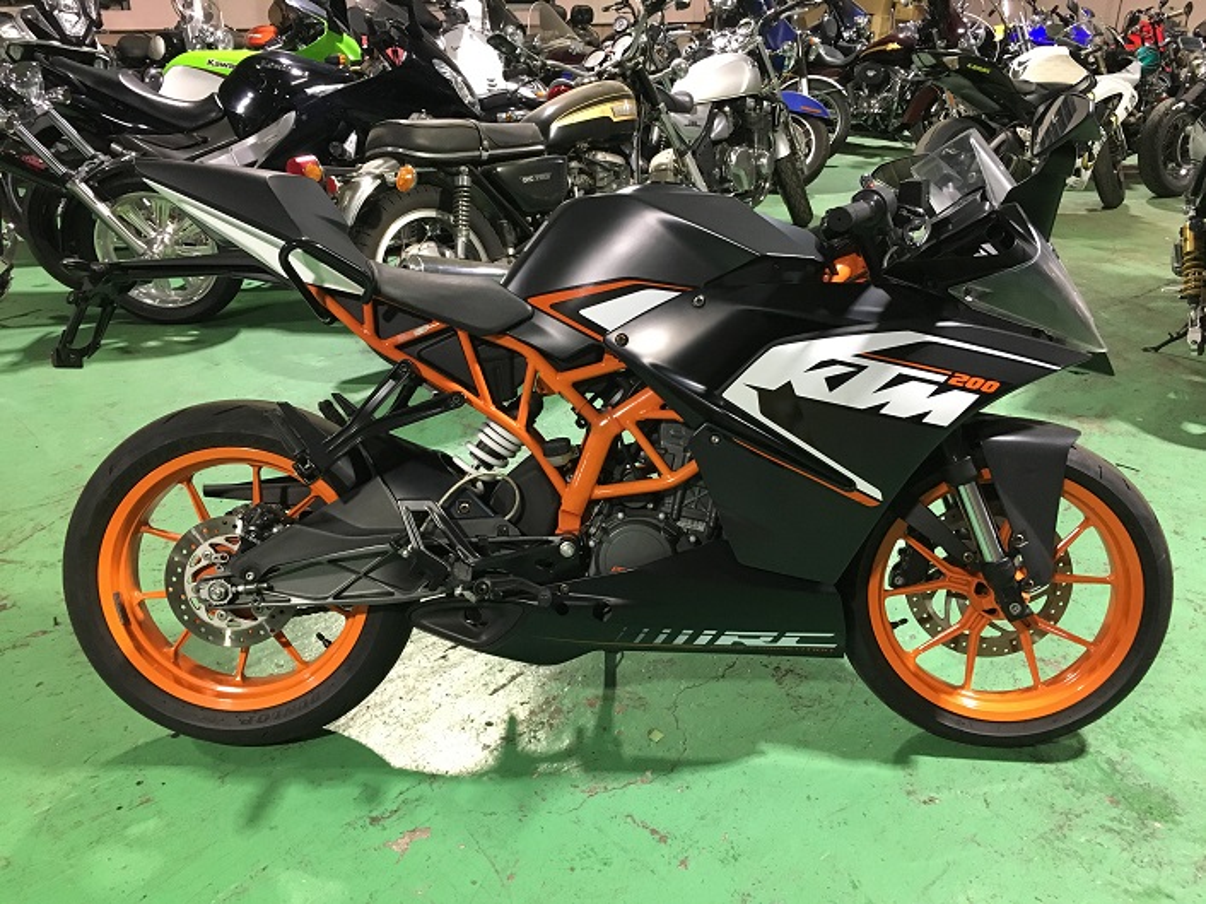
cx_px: 603
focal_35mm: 29
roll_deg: -1.4
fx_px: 1010
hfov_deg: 61.7
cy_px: 452
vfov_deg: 48.2
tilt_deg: -24.5
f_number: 2.2
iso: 200
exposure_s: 1/30
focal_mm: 4.15
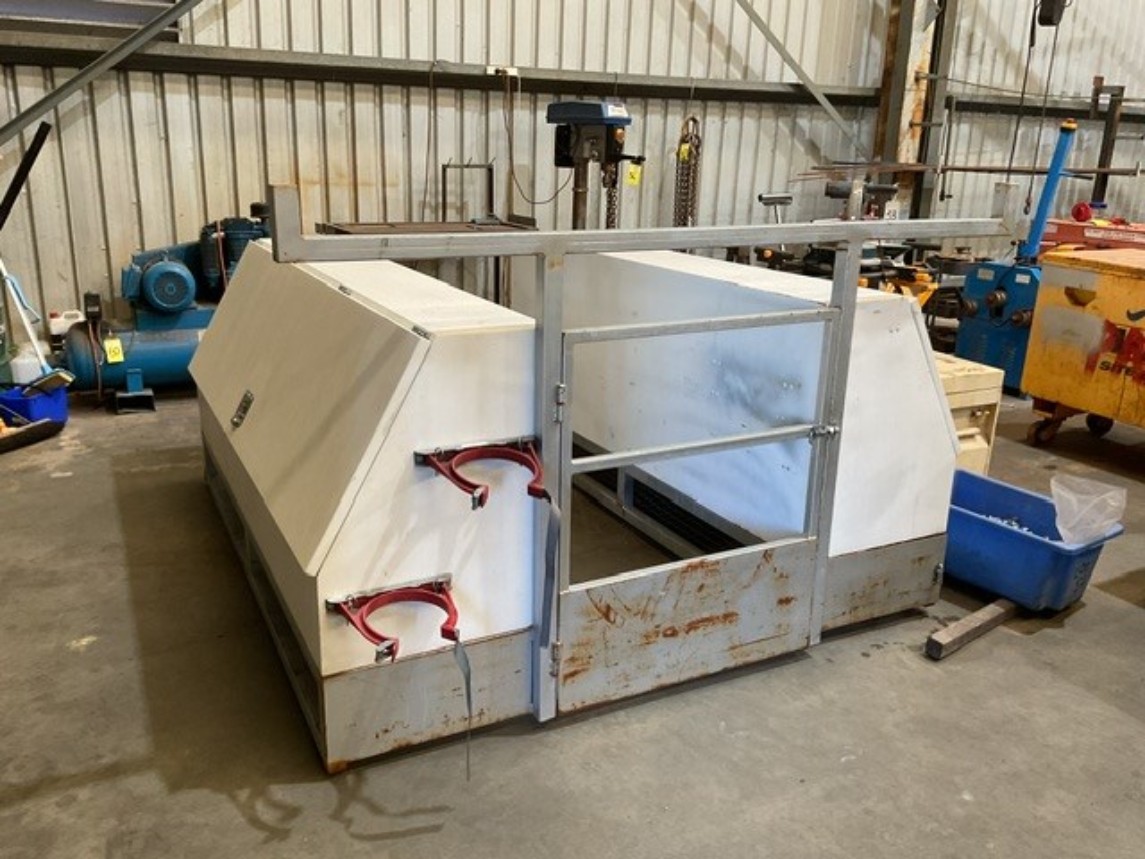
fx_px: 959
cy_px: 430
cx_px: 572
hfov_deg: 61.7
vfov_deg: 48.2
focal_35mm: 29
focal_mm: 3
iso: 160
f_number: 1.8
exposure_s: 1/60
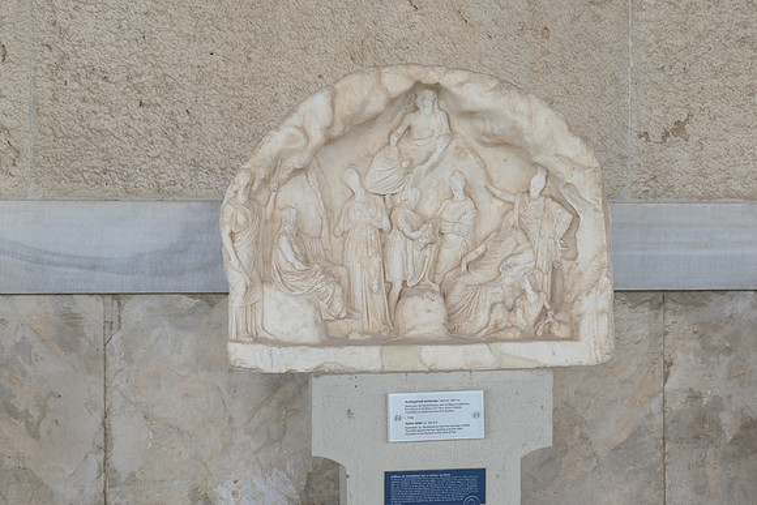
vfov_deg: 36.0
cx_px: 378
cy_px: 252
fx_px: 778
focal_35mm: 37
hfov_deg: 51.9
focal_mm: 13.4
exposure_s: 1/125
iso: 200
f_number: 3.8
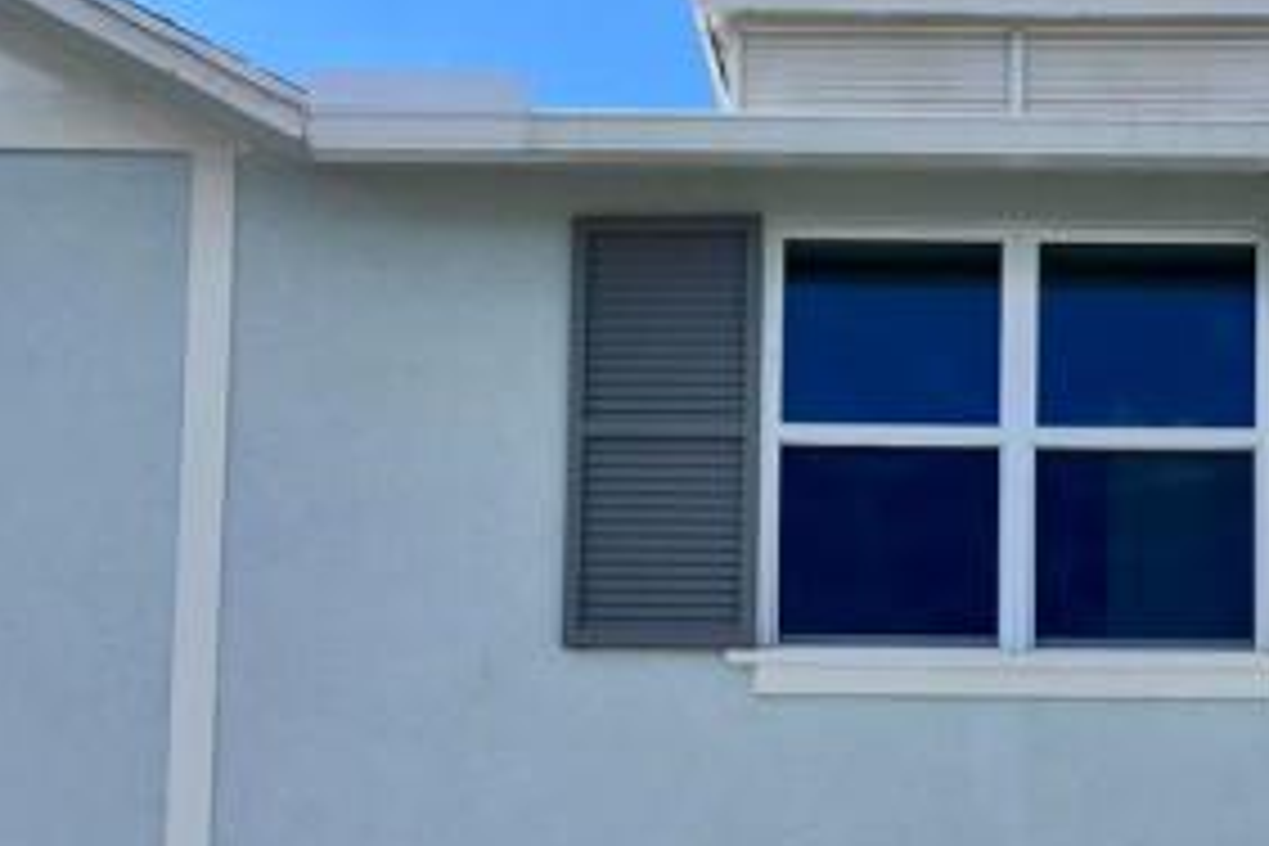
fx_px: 2432
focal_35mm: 69
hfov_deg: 28.5
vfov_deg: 18.2
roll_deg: +0.2
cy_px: 1148
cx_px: 1062
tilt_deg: +7.1
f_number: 1.5
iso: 50
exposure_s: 1/5076
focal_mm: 5.7
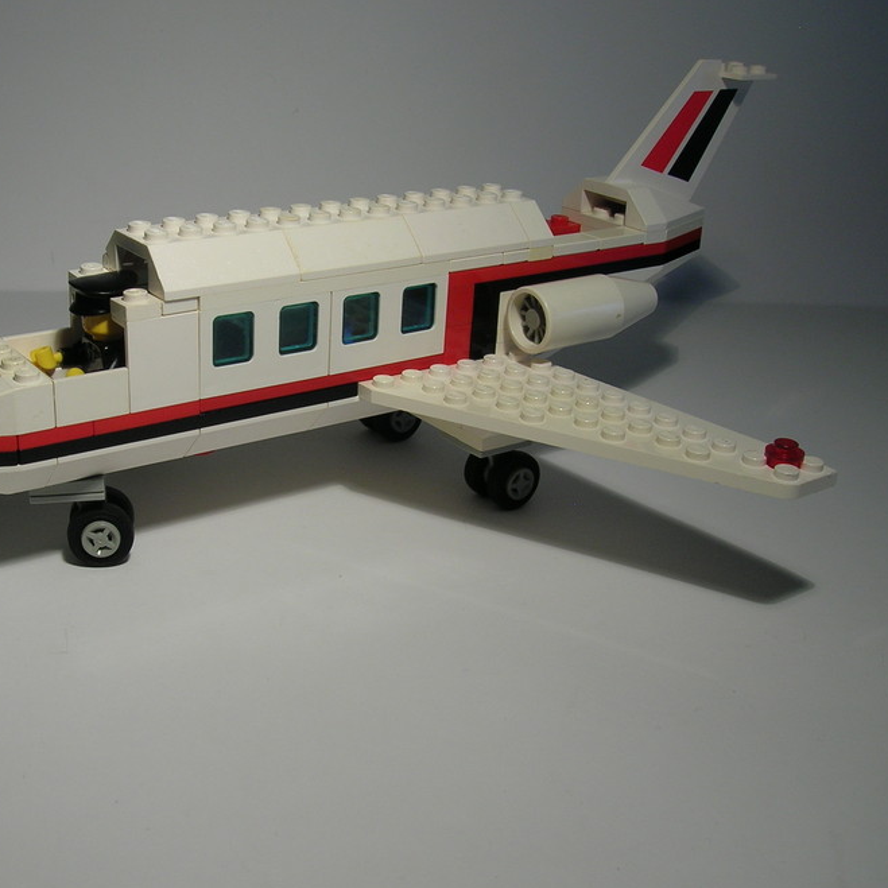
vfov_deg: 40.9
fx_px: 1190
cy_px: 452
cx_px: 327
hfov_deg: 40.6
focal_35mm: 41
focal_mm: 5.7
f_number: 4.9
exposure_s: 1/26.4
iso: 50
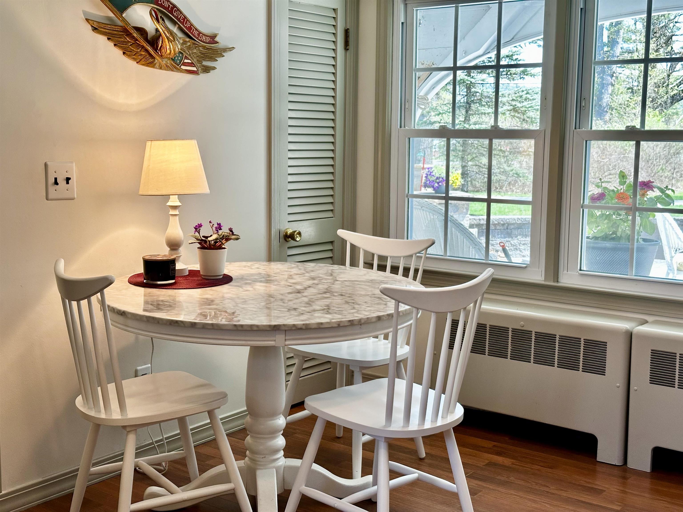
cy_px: 256
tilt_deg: -7.8
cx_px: 342
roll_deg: -0.7
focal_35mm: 48
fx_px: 947
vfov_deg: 30.3
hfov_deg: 39.7
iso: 64
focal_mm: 6.86
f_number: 1.78
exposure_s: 1/120
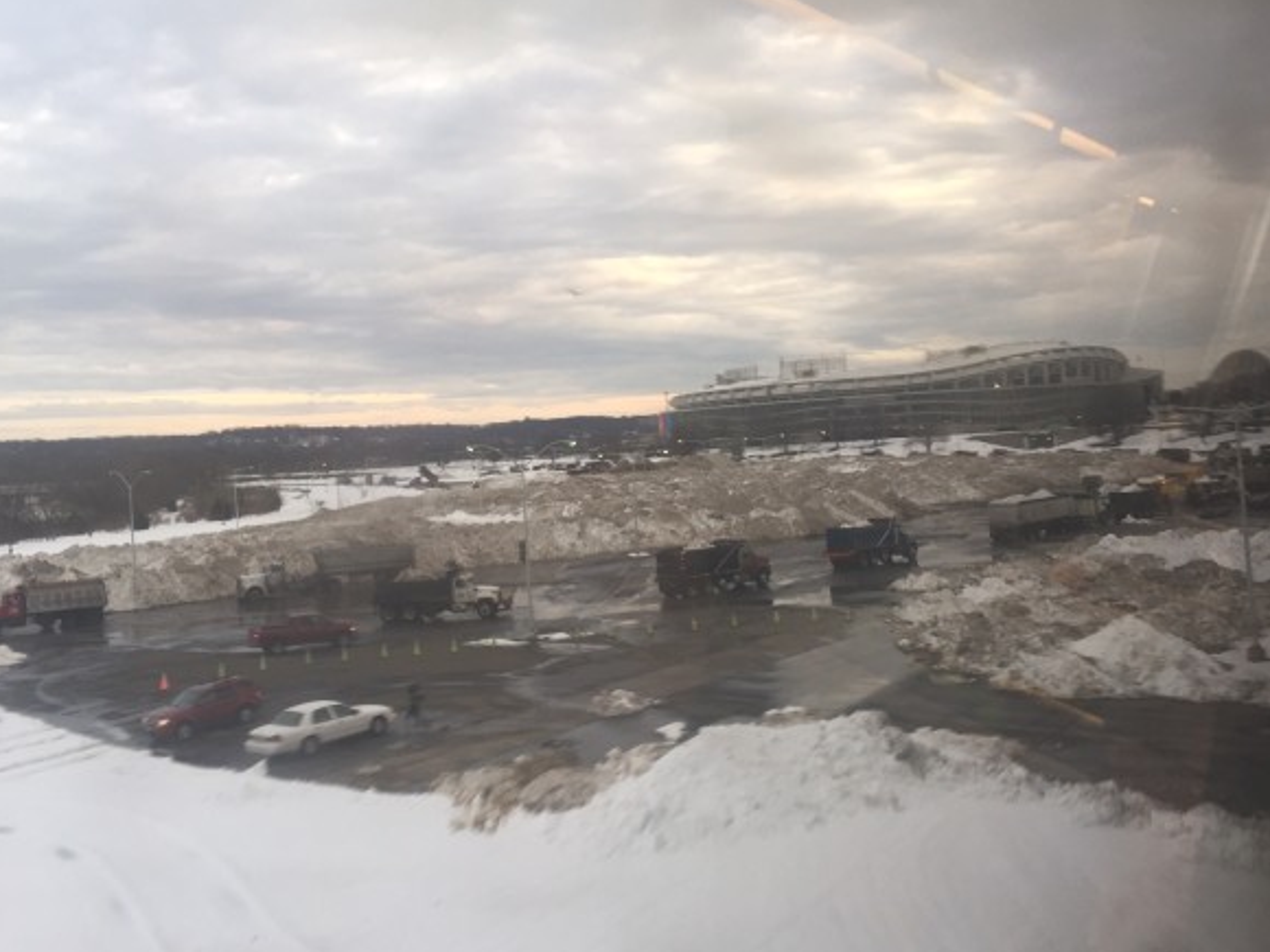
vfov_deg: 44.1
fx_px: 1174
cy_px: 442
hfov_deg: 56.8
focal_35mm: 32
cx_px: 587
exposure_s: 1/120
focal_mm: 4.15
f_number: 2.2
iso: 40
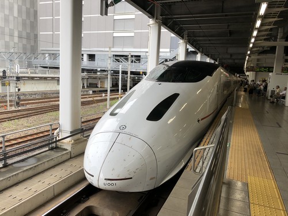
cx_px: 144
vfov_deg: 49.7
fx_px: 233
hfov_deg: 63.4
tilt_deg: -9.7
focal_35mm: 28
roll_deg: -3.4
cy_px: 108
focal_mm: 4
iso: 20
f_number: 1.8
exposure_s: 1/230
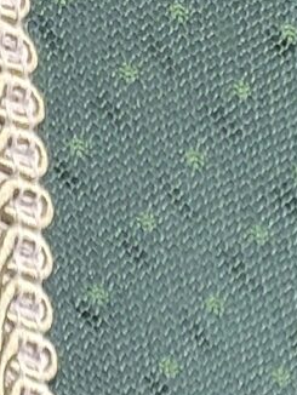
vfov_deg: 7.3
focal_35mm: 204
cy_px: 1524
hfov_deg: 7.3
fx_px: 2331
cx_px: 19
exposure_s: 1/50
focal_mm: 5.4
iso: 160
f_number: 1.8
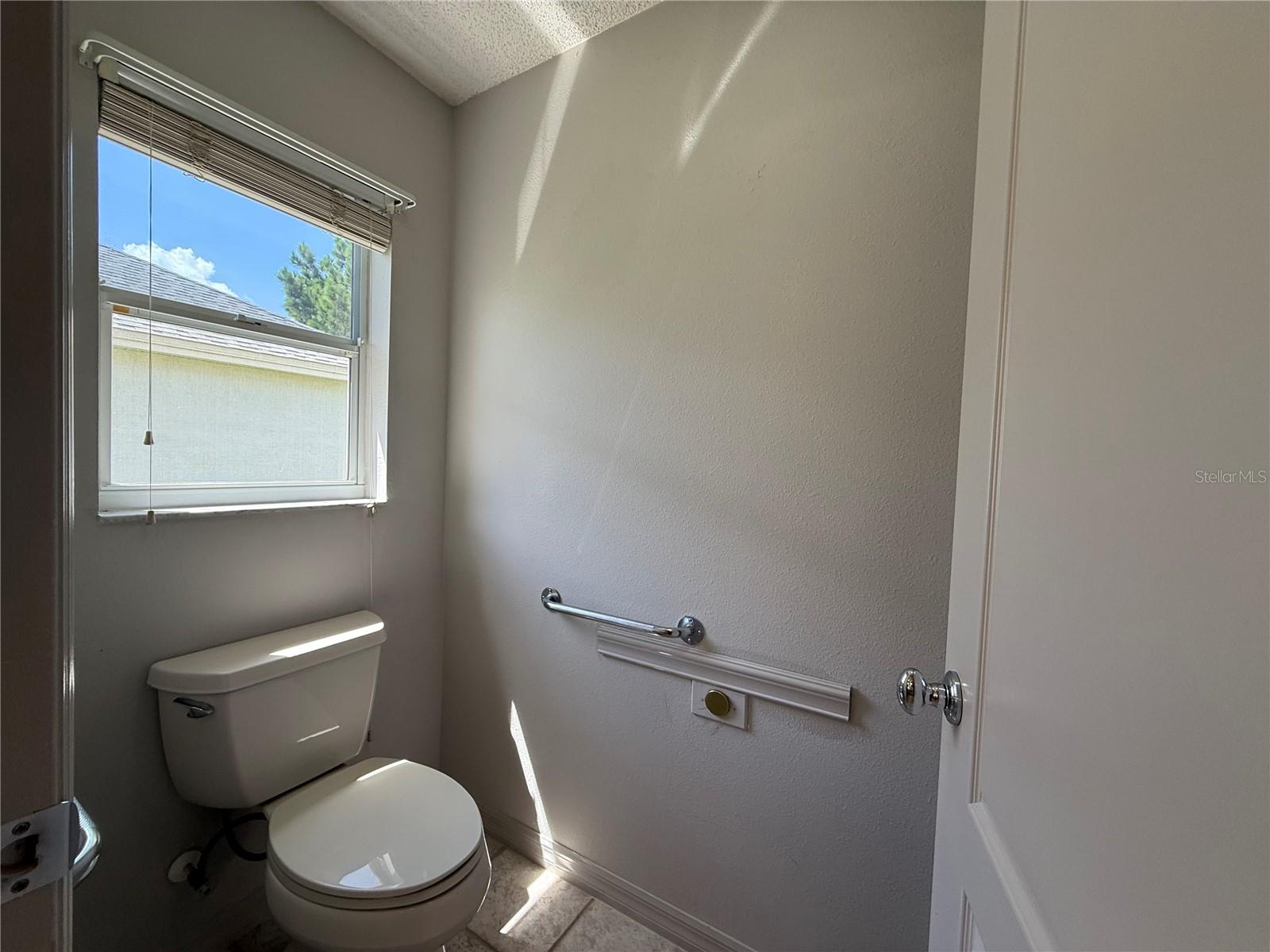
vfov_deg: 85.7
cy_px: 476
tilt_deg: -1.5
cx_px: 635
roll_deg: -2.1
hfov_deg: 102.1
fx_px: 514
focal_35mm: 14
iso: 125
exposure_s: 1/120
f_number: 2.2
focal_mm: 2.22
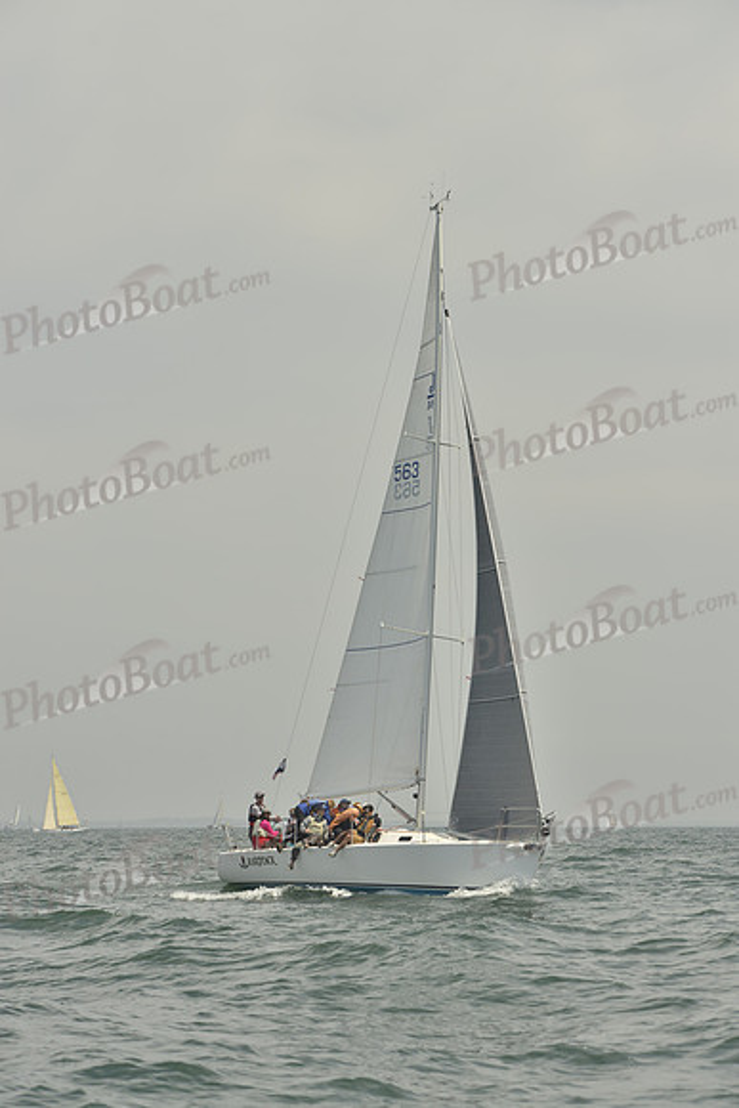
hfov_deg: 14.9
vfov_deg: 22.1
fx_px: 2831
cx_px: 370
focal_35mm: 92
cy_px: 554
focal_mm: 92
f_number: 8
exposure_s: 1/1250
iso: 200
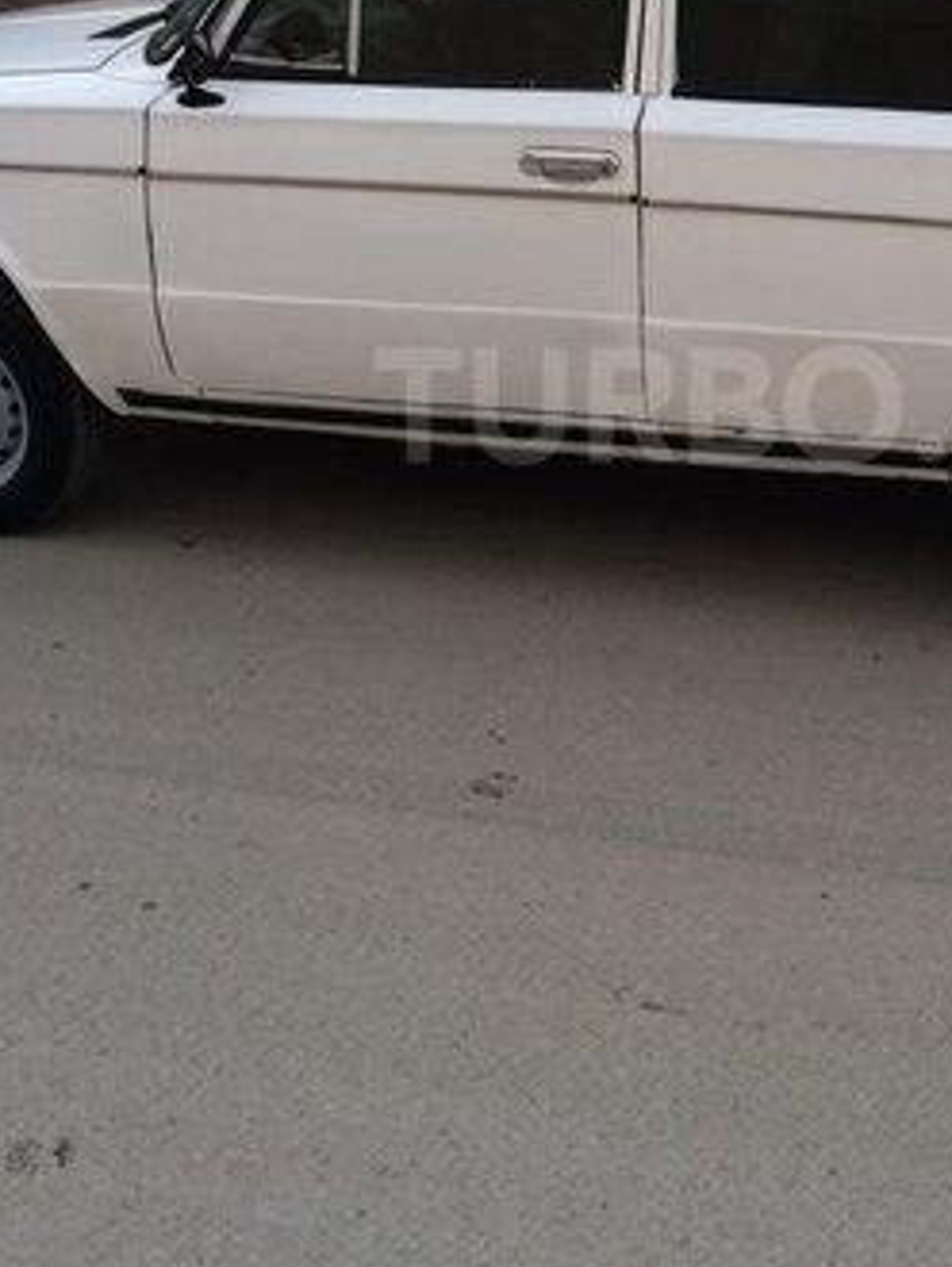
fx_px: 2124
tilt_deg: -19.1
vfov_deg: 32.9
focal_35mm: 58
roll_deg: -0.5
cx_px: 768
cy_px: 405
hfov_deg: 24.8
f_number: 2.2
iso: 100
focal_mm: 4.15
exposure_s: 1/33
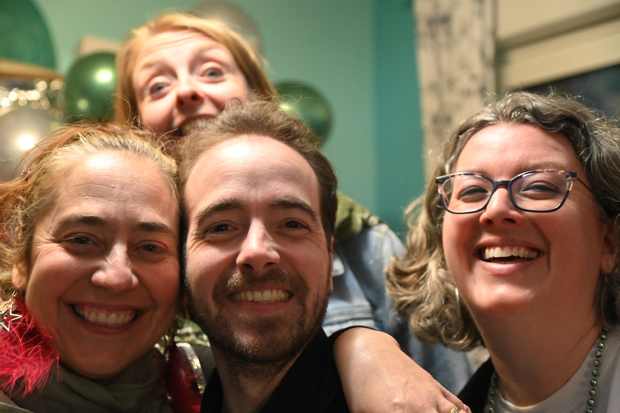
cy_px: 206
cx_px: 310
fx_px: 998
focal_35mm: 58
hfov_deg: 34.5
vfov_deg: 23.4
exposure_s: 1/60
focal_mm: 58
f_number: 4
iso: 5000
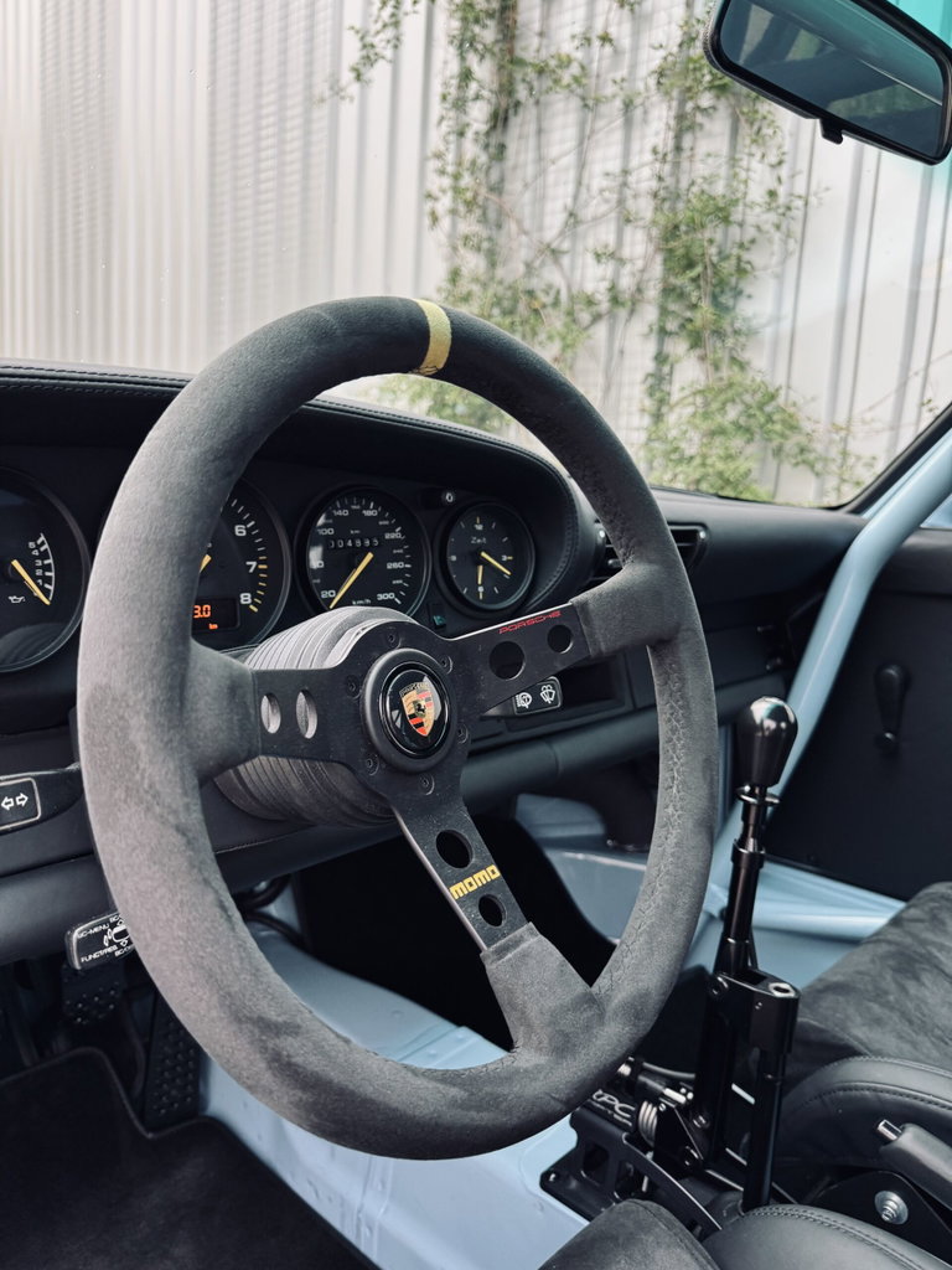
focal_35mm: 24
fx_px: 880
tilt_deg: -8.3
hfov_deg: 56.8
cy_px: 635
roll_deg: -3.8
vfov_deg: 71.6
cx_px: 476
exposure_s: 1/60
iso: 200
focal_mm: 6.76
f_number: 1.78
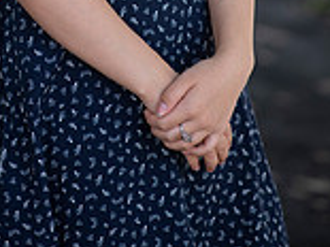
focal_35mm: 237
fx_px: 2258
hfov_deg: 8.3
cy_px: -215
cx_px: 30
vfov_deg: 6.1
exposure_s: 1/320
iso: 200
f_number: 2.5
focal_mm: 85
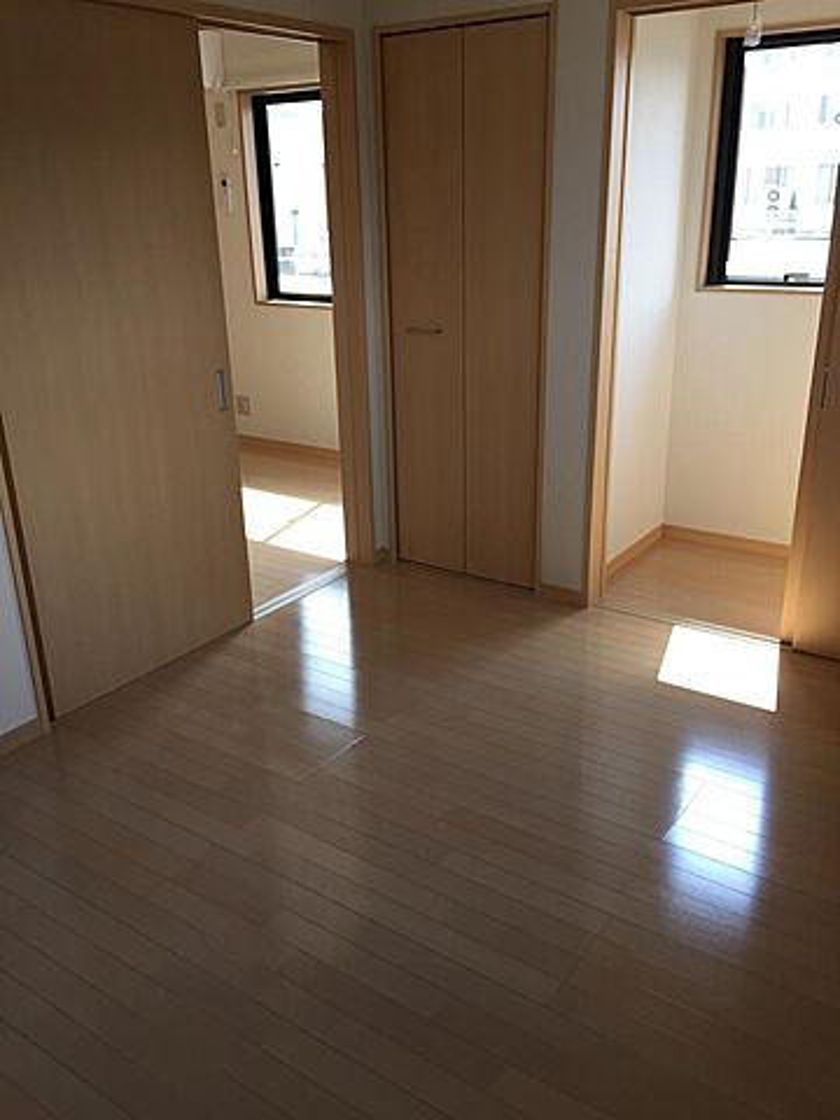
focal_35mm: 29
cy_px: 560
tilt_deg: -21.3
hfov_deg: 48.2
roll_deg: +1.3
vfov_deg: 61.7
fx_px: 938
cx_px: 420
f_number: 2.2
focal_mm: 4.15
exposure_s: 1/120
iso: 32
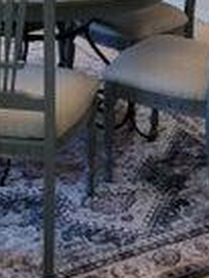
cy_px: -106
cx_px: 97
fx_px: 731
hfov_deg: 16.3
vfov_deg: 19.5
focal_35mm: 91
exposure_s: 1/120
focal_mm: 5.4
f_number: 1.8
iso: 250
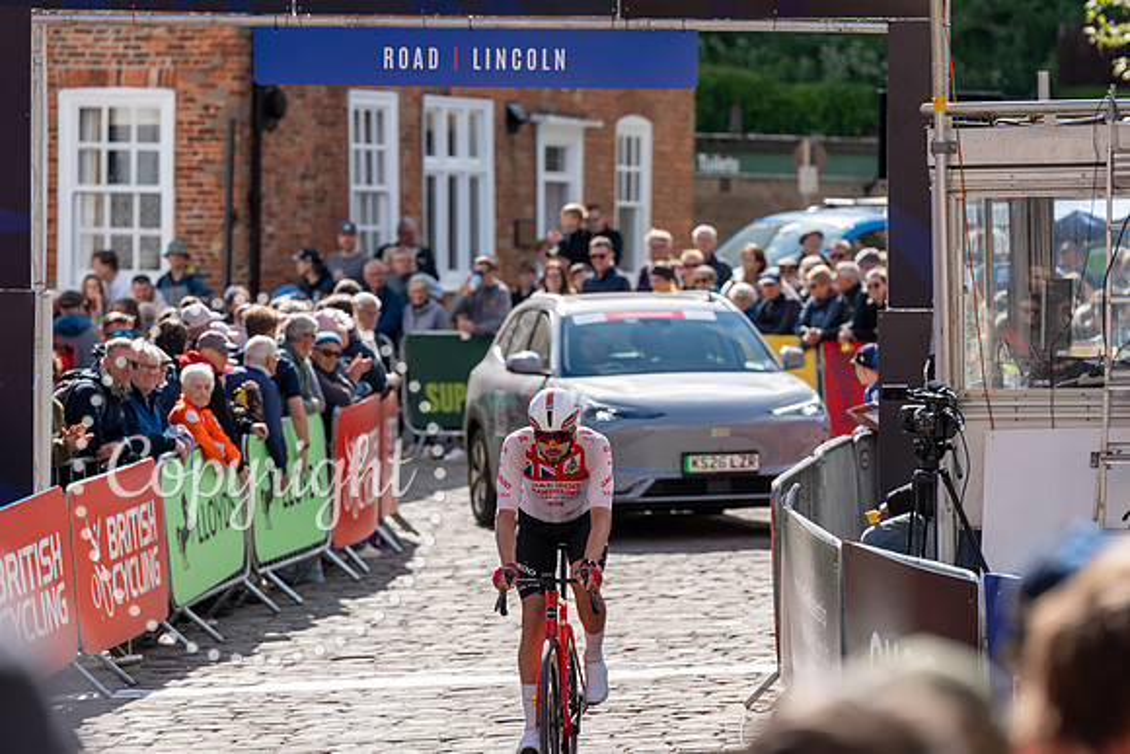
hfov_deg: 11.5
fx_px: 5588
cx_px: 565
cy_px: 377
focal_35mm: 178
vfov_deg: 7.7
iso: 160
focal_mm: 178
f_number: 4
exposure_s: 1/1000
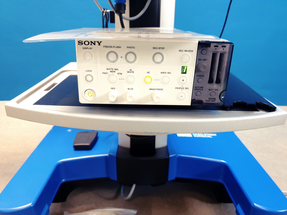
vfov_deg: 53.1
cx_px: 144
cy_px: 108
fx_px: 216
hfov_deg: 67.3
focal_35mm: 26
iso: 250
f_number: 1.5
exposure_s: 1/50
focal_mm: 4.3
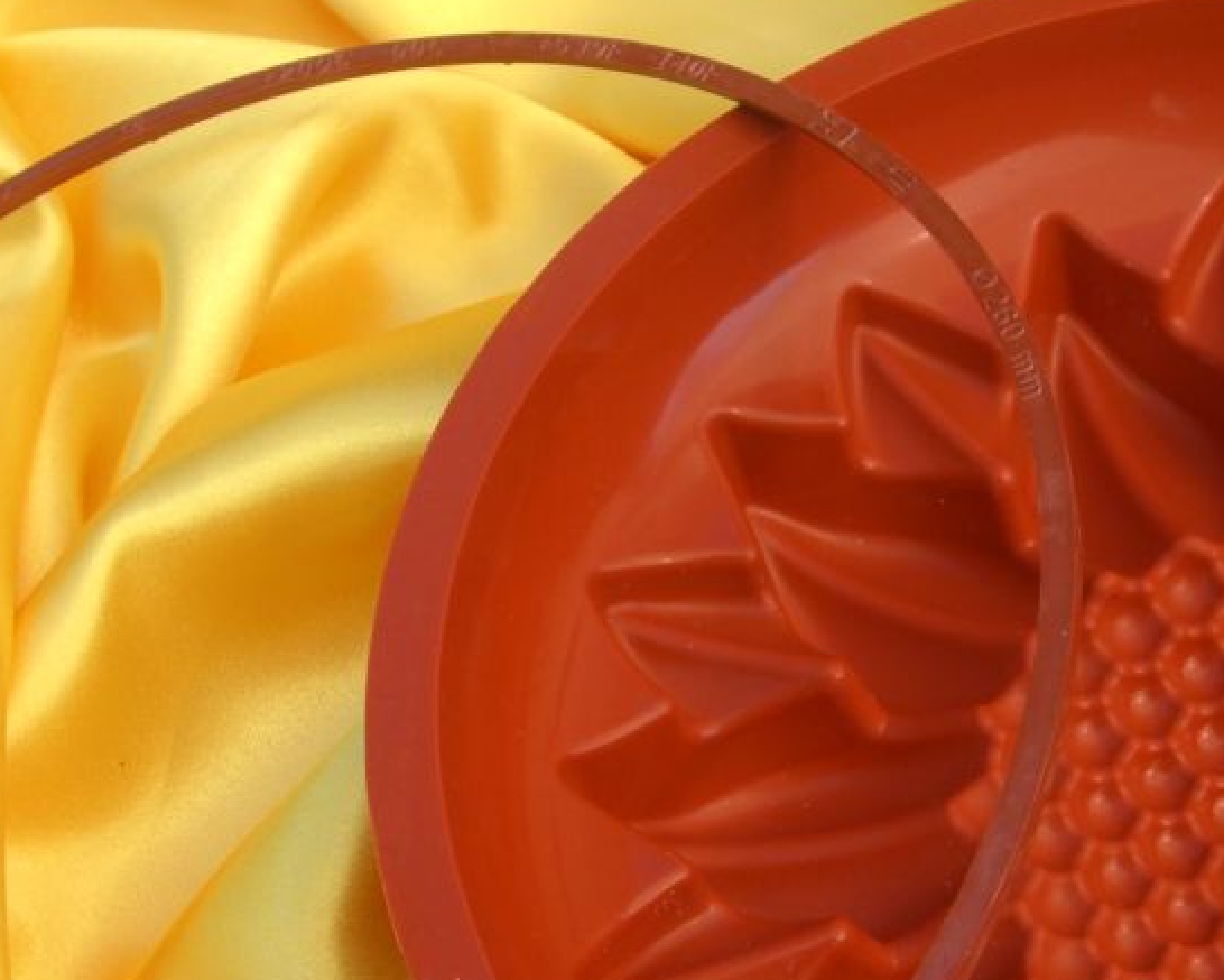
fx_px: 3152
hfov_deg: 21.7
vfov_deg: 17.5
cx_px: 944
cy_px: 762
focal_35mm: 87
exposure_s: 1/320
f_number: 2.8
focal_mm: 7.9
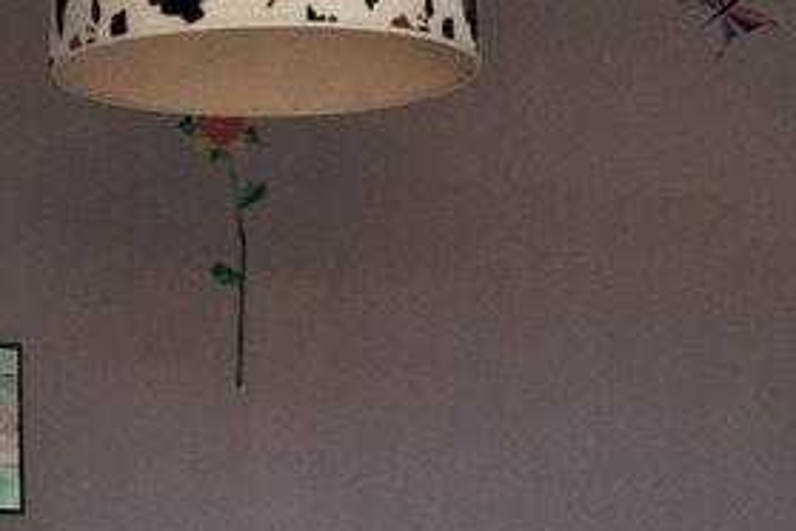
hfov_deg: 19.8
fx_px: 2277
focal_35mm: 103
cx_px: 408
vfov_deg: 12.3
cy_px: 908
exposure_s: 1/100
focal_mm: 4
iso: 50
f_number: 1.8
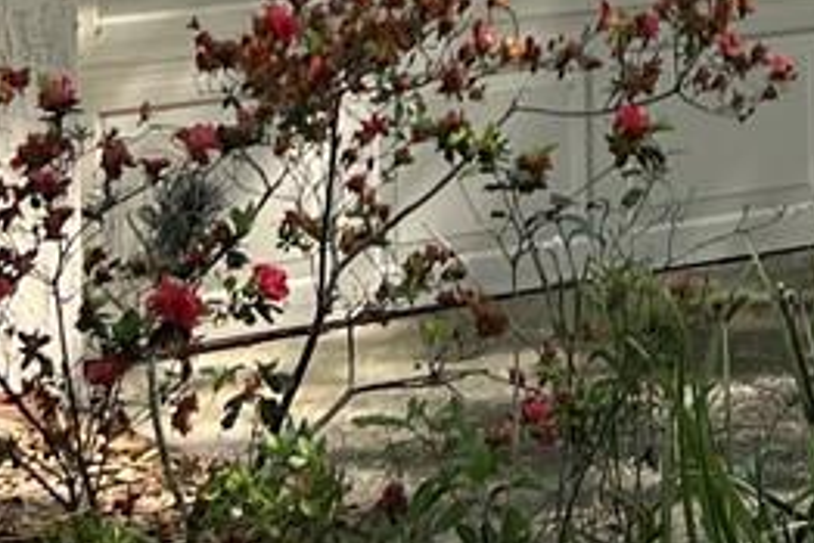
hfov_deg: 12.3
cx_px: 758
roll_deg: +2.0
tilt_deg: +2.0
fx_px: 3733
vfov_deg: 7.8
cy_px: -664
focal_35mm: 165
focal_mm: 5.7
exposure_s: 1/4444
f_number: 1.5
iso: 50
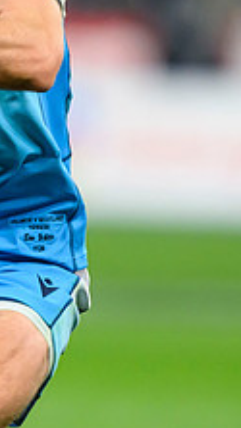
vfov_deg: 1.5
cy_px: 105
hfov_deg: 0.8
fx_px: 16381
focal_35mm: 1443
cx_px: -99
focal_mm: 400
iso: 3200
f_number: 2.8
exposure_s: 1/2500
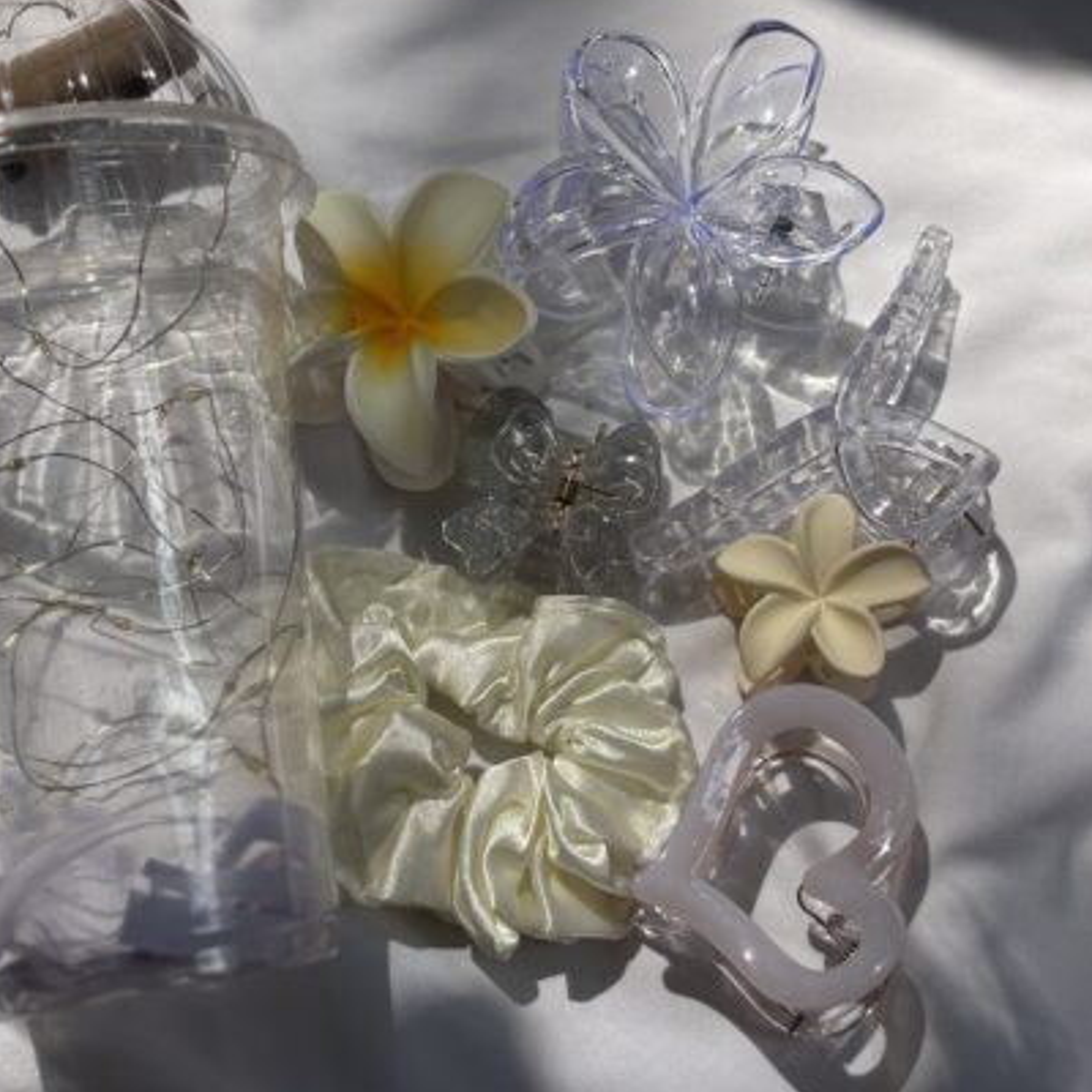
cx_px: 440
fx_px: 2463
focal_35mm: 69
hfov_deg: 25.0
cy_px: 489
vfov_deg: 25.0
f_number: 1.6
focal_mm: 5.96
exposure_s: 1/1499
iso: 32
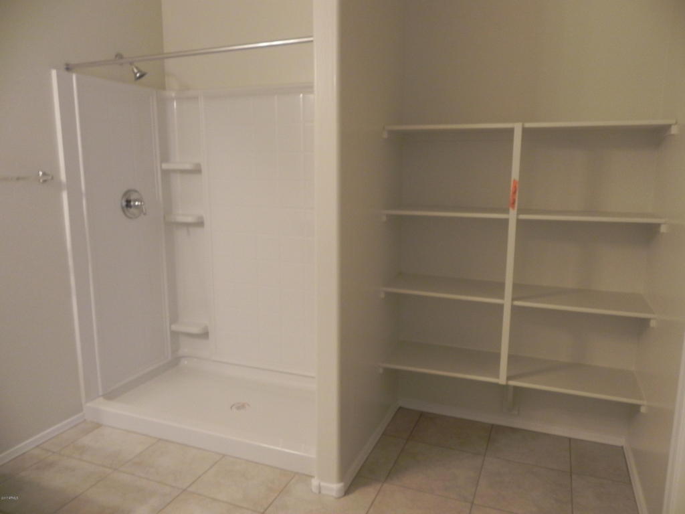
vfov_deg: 53.1
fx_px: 515
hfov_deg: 67.3
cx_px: 342
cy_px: 257
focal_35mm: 26
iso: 277
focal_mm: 4.6
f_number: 2.8
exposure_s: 1/30
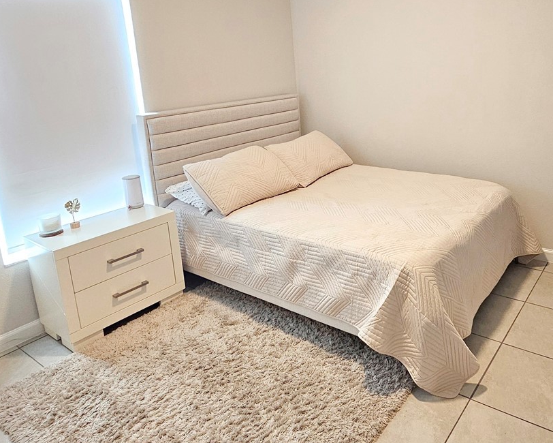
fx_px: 409
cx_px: 373
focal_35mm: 25
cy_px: 149
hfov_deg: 66.1
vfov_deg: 55.7
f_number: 2.2
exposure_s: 1/60
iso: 200
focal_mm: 2.2
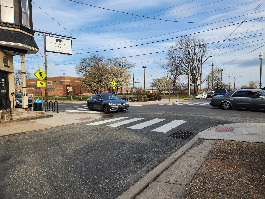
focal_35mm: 23
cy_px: 100
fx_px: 176
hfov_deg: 73.9
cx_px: 132
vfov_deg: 58.9
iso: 20
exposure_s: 1/845
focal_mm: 5.4
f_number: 1.8
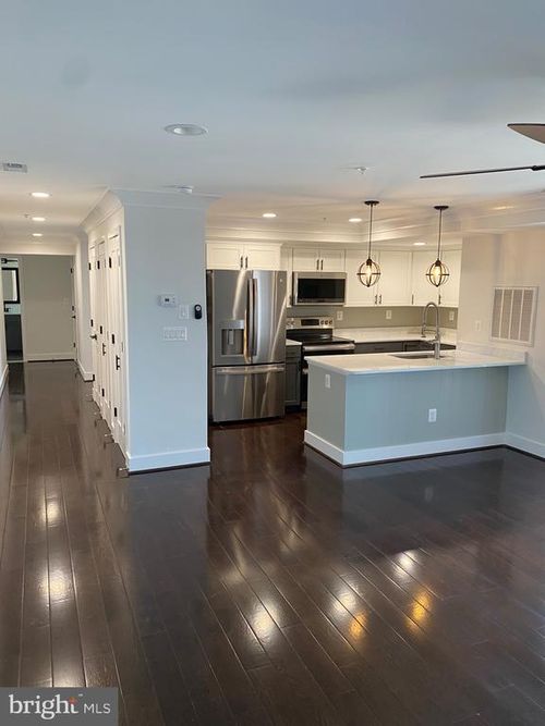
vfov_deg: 67.3
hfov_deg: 53.0
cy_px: 363
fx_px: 546
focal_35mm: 26
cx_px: 272
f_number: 1.8
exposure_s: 1/60
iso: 80
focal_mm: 4.25
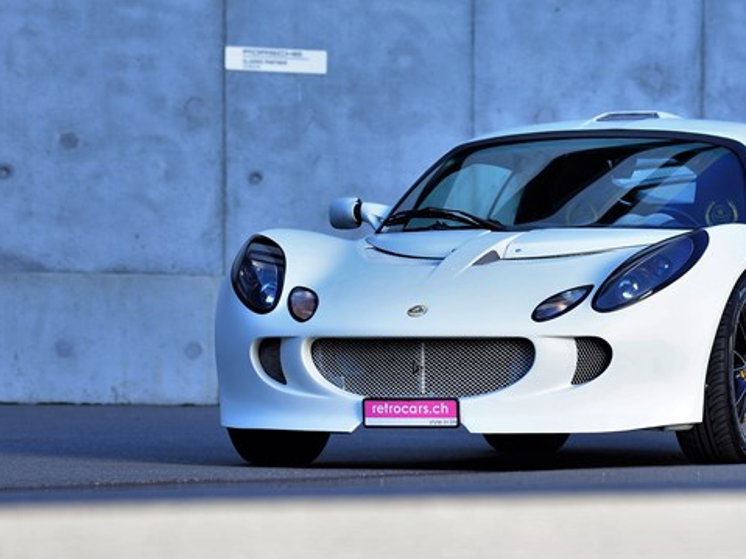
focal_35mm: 231
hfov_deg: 8.6
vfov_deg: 6.4
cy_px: 308
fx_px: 4977
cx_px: 564
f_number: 4.5
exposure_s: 1/100
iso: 100
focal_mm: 120
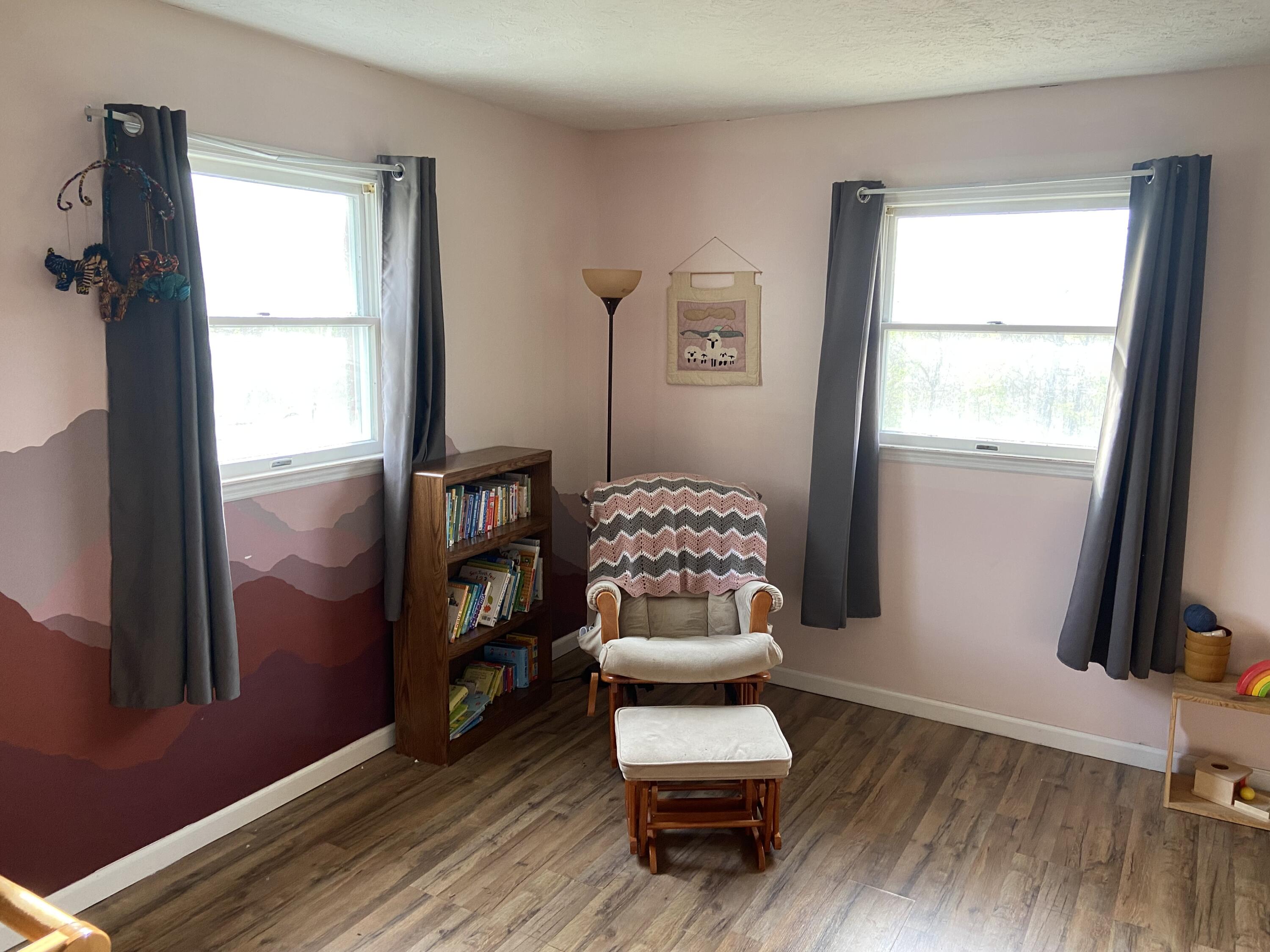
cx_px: 635
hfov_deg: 67.3
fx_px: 954
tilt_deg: -11.0
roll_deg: -0.5
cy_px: 476
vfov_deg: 53.1
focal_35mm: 26
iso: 125
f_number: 1.8
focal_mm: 4.25
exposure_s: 1/64
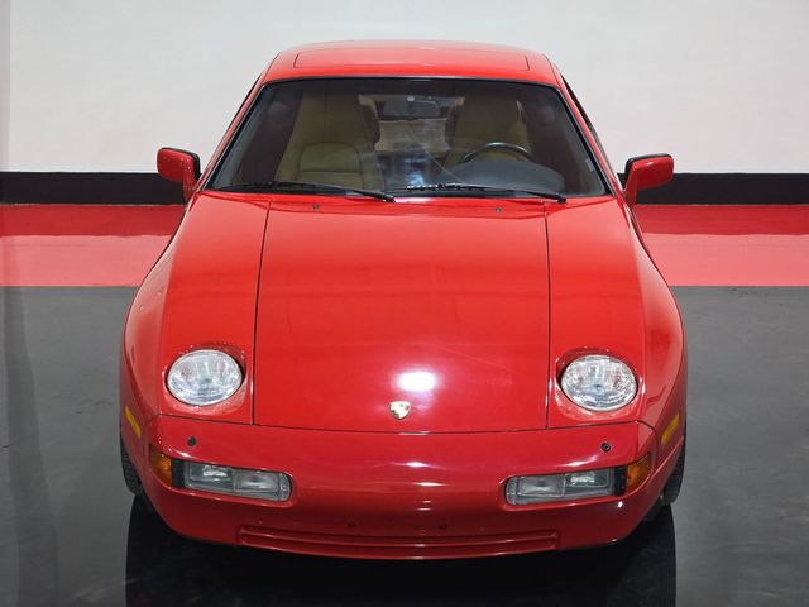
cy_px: 304
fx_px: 1613
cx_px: 404
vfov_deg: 21.3
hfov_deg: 28.2
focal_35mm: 69
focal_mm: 7.9
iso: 400
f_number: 2.4
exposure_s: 1/120
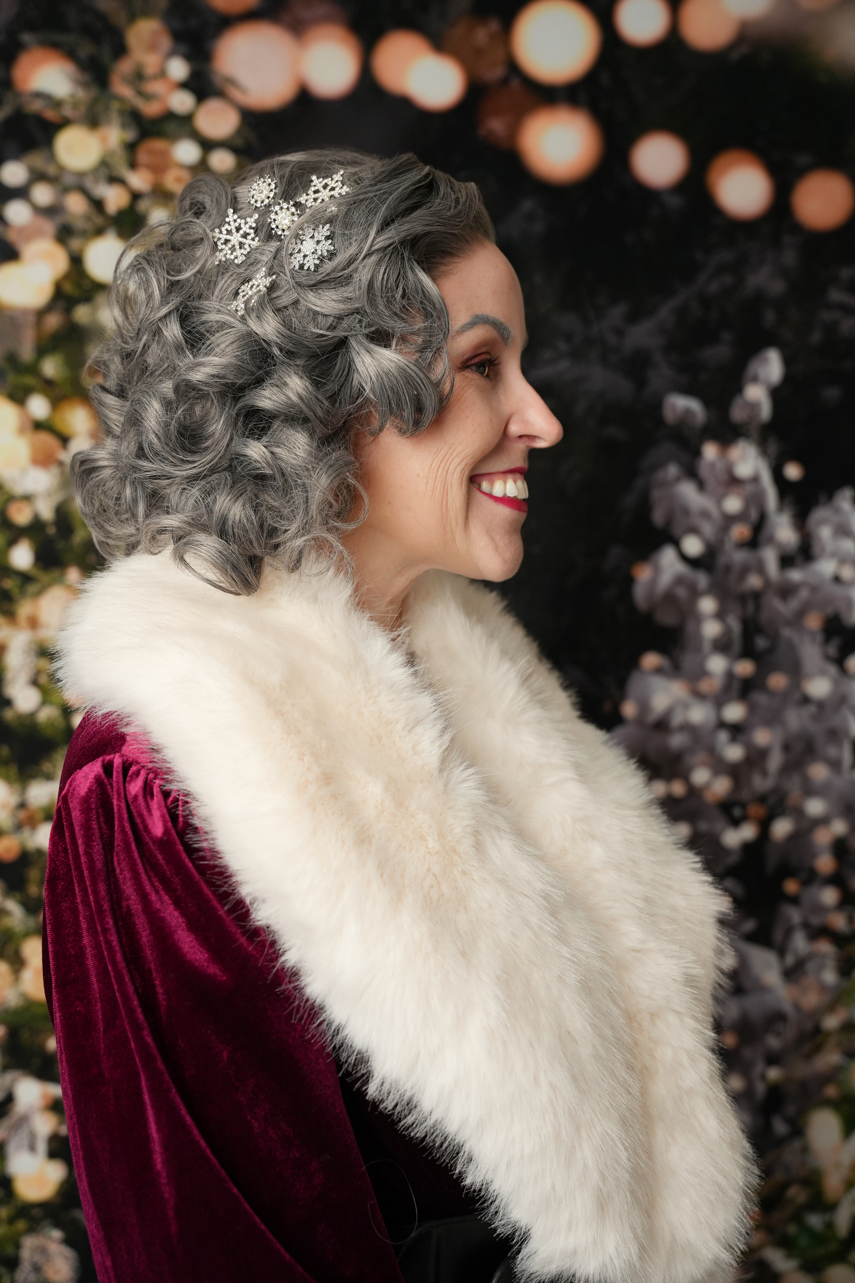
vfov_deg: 44.2
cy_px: 642
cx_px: 428
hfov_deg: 30.3
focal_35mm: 44
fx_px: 1578
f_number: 4.5
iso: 1000
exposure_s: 1/250
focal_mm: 44.3
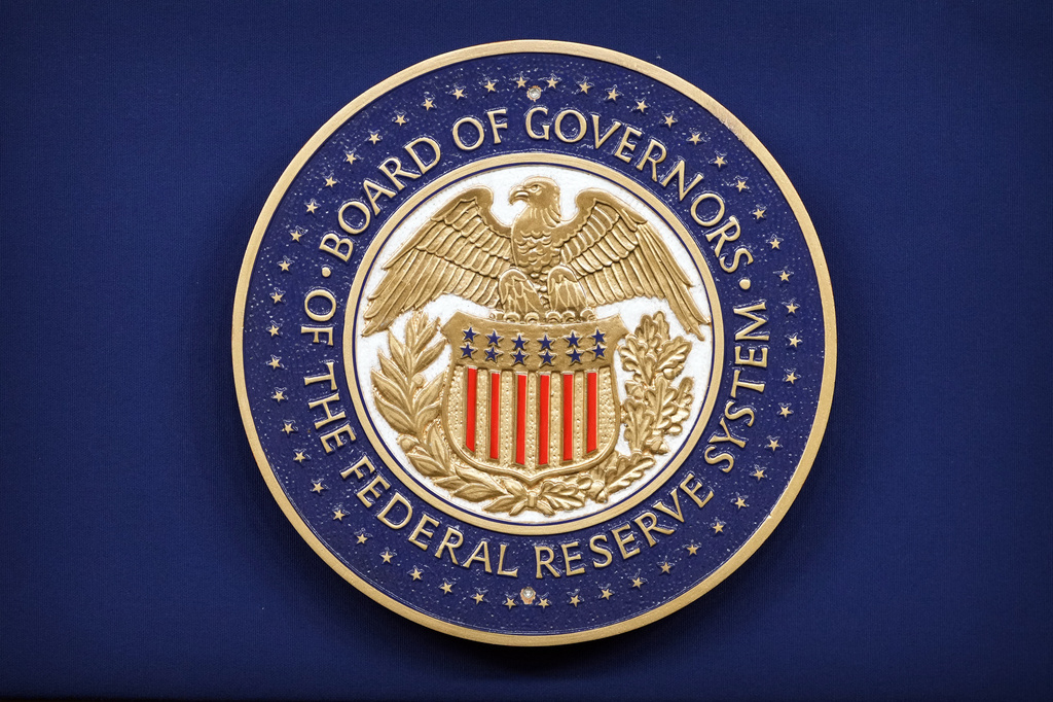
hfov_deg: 11.0
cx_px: 526
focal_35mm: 187
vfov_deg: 7.3
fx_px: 5468
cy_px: 351
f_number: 2.8
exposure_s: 1/500
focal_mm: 125
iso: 2000
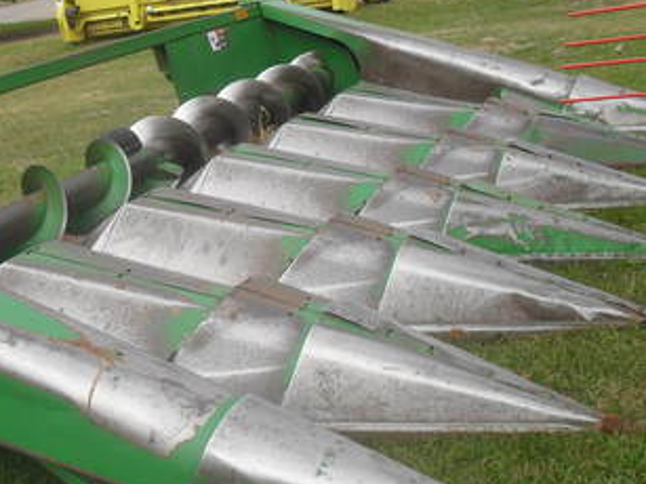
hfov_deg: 30.3
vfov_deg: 23.6
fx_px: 1157
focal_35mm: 62
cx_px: 114
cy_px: 265
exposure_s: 1/350
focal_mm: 6.3
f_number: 3.2
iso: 100
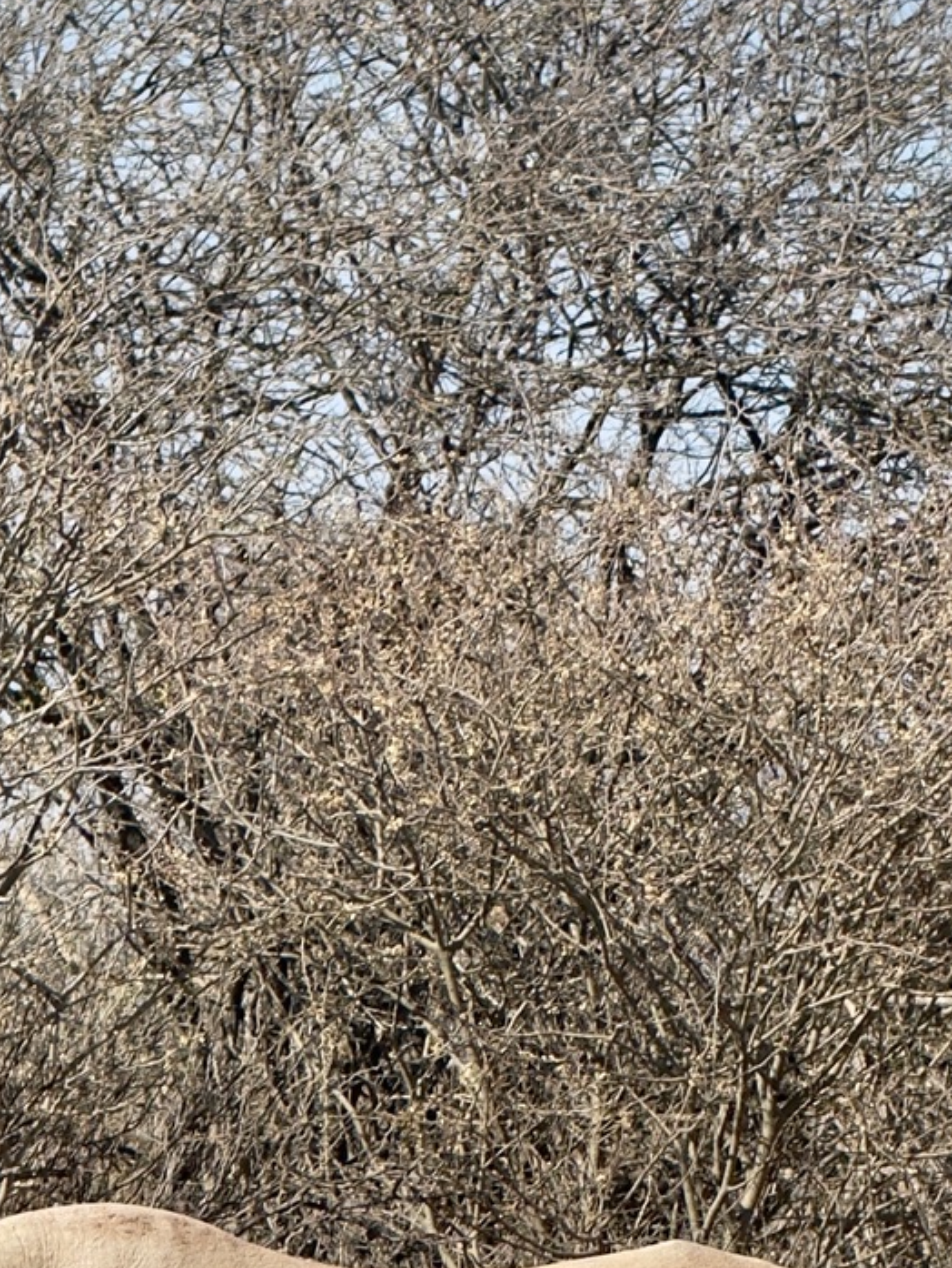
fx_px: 12900
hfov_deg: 4.2
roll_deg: -0.7
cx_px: 253
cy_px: 1546
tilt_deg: -1.7
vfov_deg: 5.6
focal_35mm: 352
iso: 50
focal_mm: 15.66
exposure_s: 1/1294
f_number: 2.8
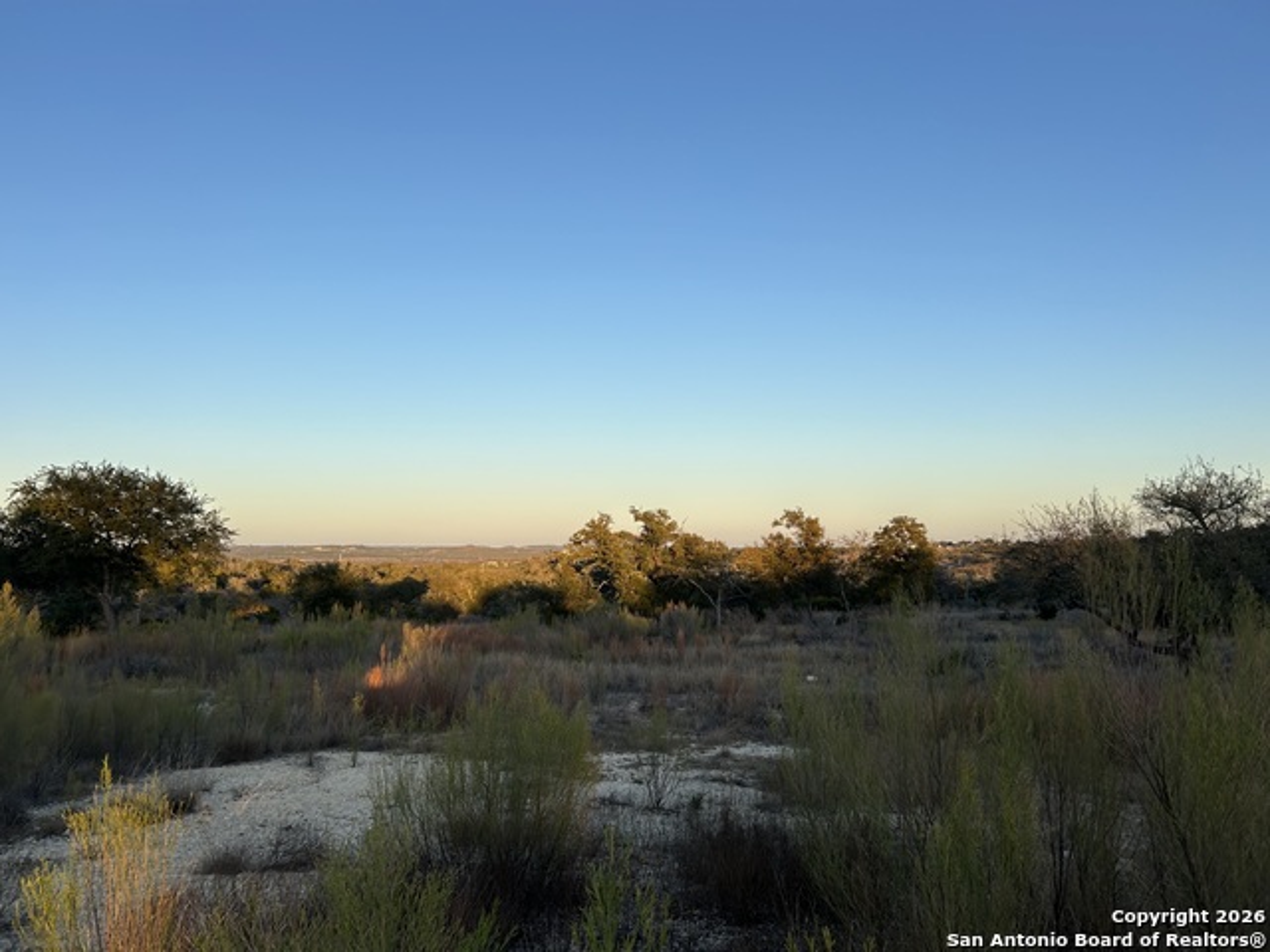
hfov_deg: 67.3
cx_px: 635
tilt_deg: +3.9
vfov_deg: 53.1
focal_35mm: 26
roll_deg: +0.2
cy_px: 476
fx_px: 954
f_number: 1.5
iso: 50
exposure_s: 1/1597
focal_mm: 5.7
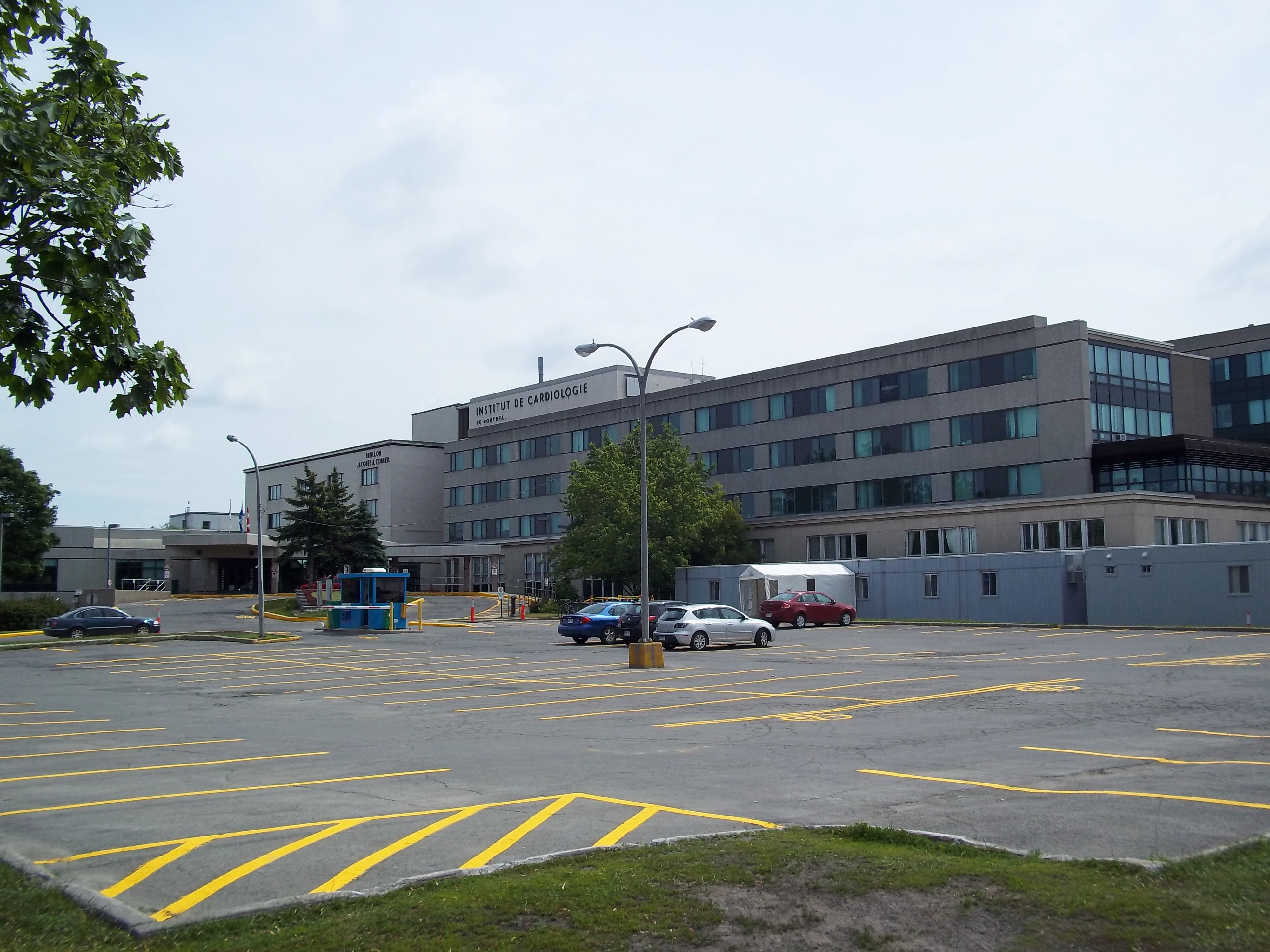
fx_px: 1321
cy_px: 476
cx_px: 635
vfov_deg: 39.7
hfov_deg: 51.4
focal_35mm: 36
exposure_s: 1/320
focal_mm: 6.5
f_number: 8
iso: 80
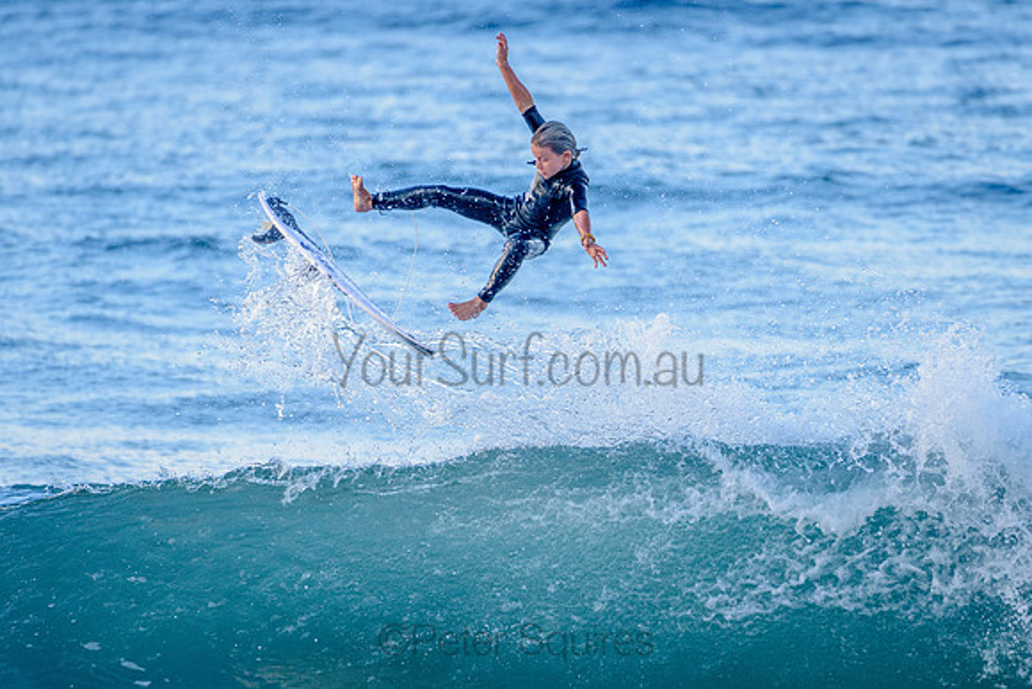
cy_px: 409
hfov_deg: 3.4
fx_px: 17575
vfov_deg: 2.2
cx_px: 523
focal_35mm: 613
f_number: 5.6
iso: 500
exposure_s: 1/1250
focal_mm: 500
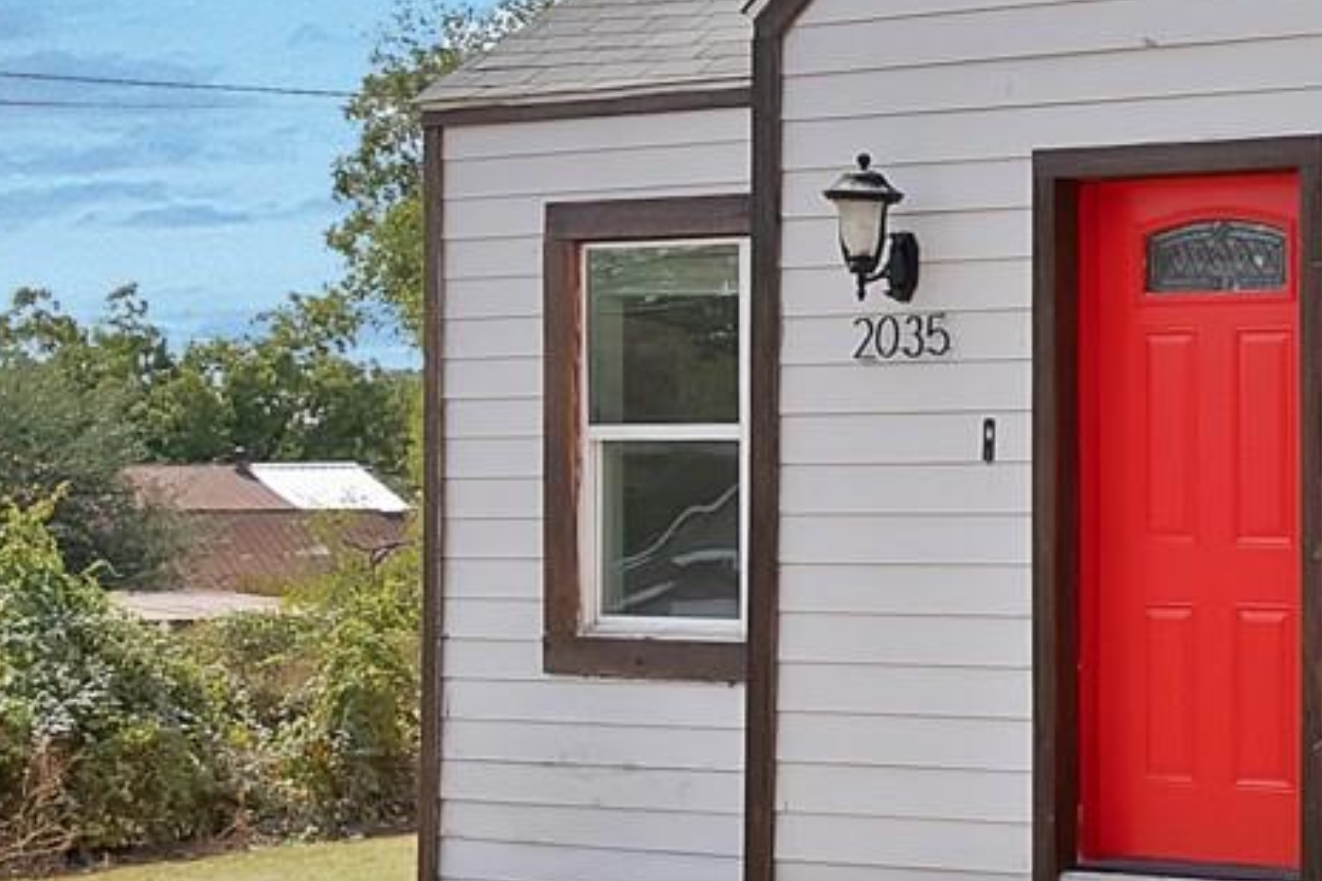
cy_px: 469
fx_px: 3158
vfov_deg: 15.9
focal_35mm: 86
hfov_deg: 19.3
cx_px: 2215
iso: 640
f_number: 9
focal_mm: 20
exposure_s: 1/400
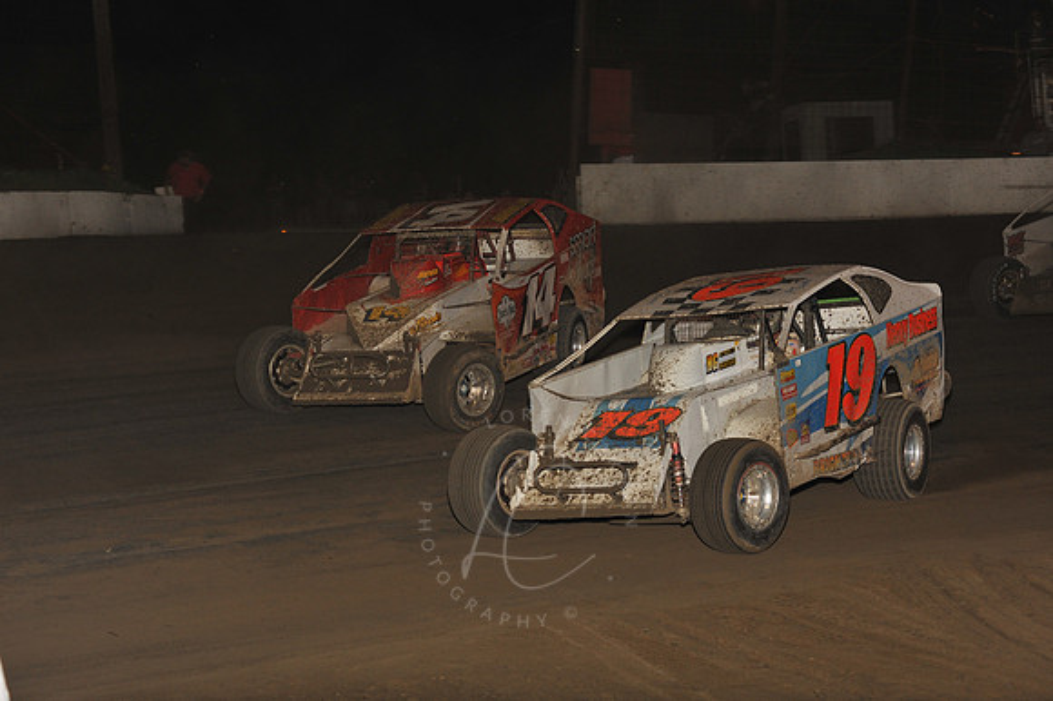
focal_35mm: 92
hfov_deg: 22.2
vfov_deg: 14.8
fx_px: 2689
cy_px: 350
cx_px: 526
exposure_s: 1/320
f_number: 6.3
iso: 800
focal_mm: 92
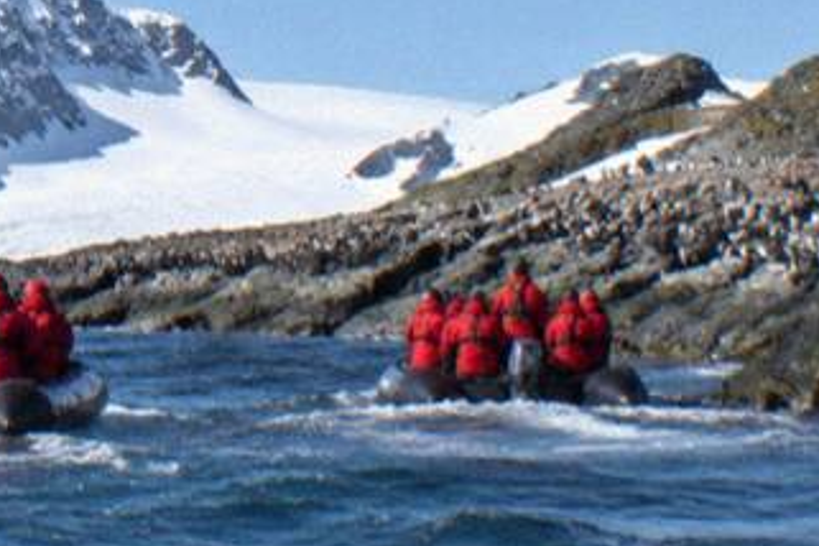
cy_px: 429
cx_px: 344
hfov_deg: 18.7
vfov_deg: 12.5
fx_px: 2480
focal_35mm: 109
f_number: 7.1
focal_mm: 35
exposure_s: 1/500
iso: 500
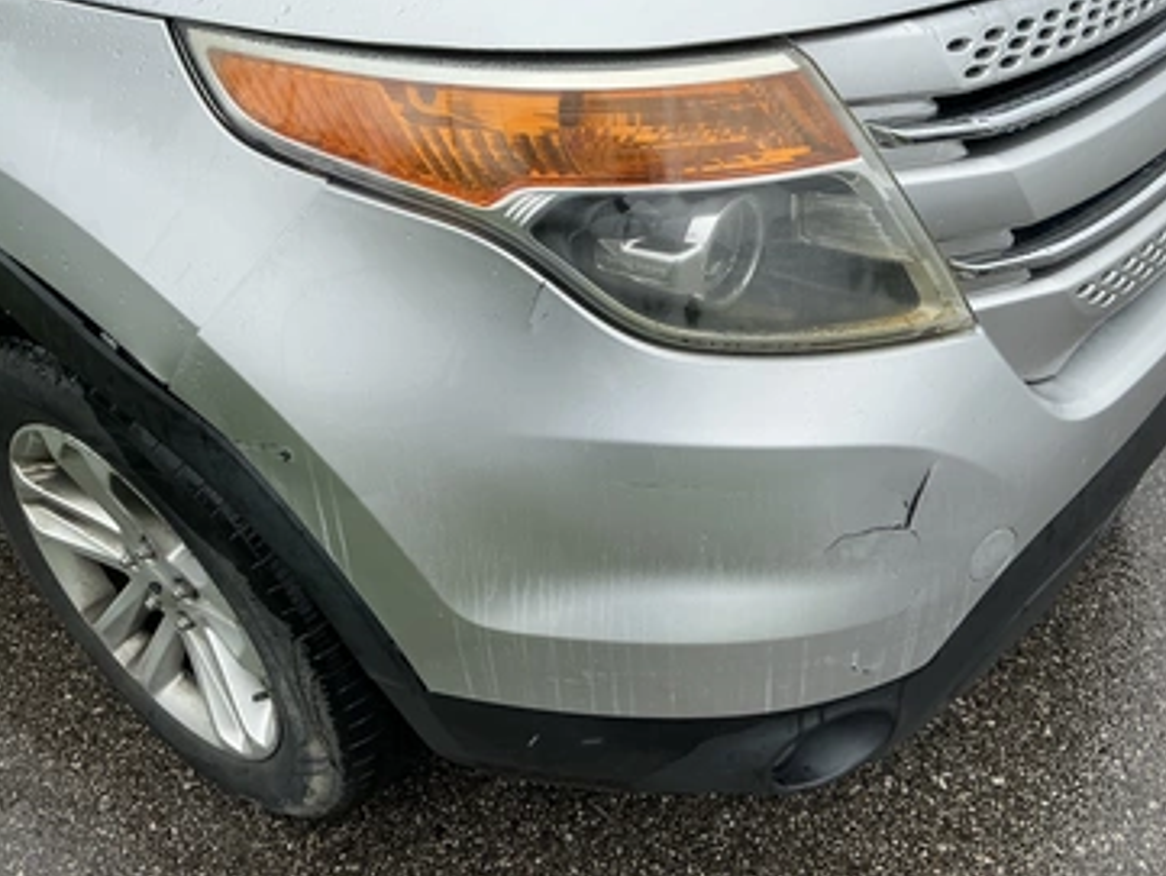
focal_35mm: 31
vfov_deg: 45.4
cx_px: 585
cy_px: 407
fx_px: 1045
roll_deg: +5.2
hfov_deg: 58.3
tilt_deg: -32.1
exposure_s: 1/666
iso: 25
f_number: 1.8
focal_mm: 3
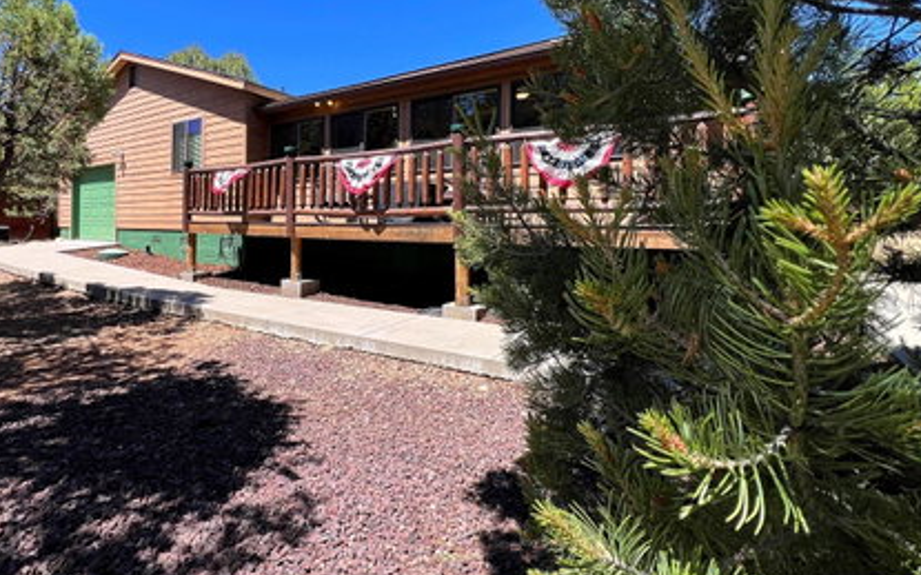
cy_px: 231
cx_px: 373
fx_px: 427
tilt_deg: -0.4
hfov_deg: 93.3
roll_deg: -0.8
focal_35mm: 17
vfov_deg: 67.3
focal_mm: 1.57
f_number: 1.8
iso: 32
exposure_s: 1/791
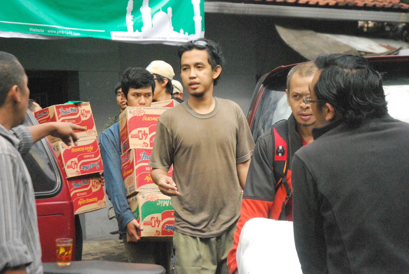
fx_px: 887
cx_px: 204
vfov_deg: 17.5
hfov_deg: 26.0
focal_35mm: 78
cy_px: 137
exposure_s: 1/4000
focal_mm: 52
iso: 3200
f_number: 4.5
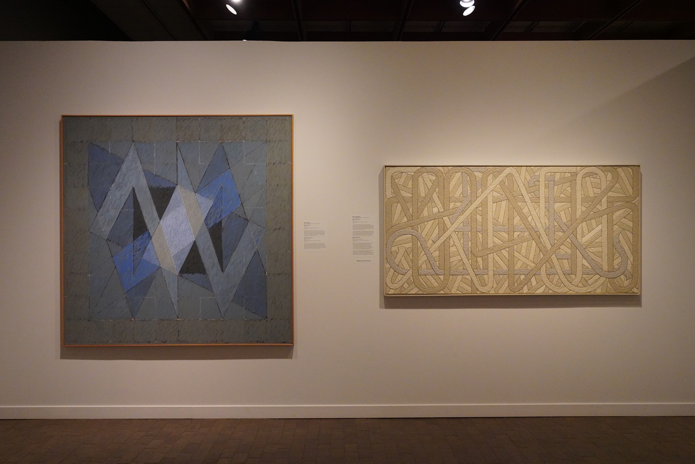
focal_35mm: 34
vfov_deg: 38.9
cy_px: 232
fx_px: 656
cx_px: 348
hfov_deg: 55.8
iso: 10000
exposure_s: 1/80
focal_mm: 34
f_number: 9
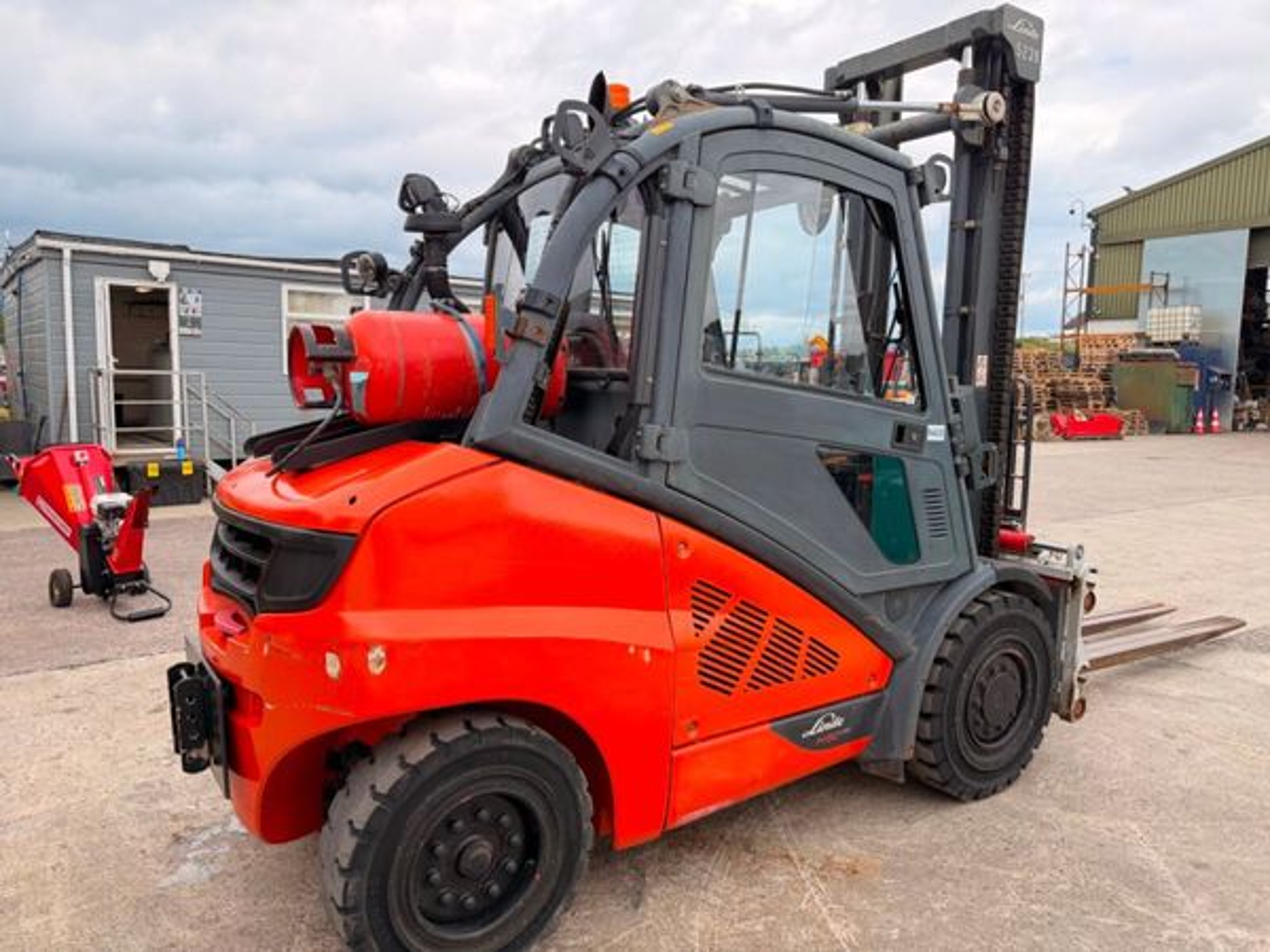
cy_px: 476
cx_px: 635
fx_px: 881
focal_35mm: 24
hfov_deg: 71.6
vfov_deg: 56.8
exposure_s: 1/840
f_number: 1.78
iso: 100
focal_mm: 6.76
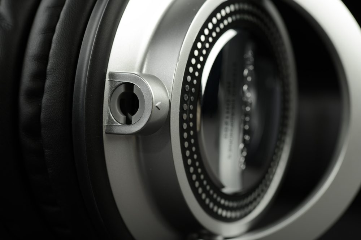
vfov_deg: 13.0
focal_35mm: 105
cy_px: 120
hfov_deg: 19.5
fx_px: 1052
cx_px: 180
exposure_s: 1/10
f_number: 10
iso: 100
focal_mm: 105
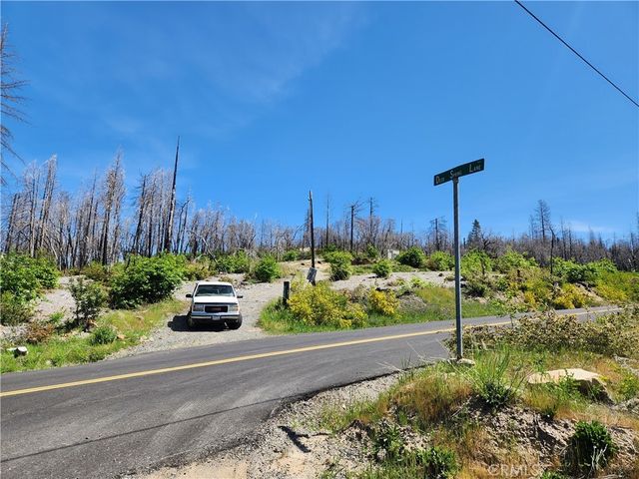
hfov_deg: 73.9
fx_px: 425
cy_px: 240
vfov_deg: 58.9
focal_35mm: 23
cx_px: 320
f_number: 1.8
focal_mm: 5.4
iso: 20
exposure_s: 1/1205
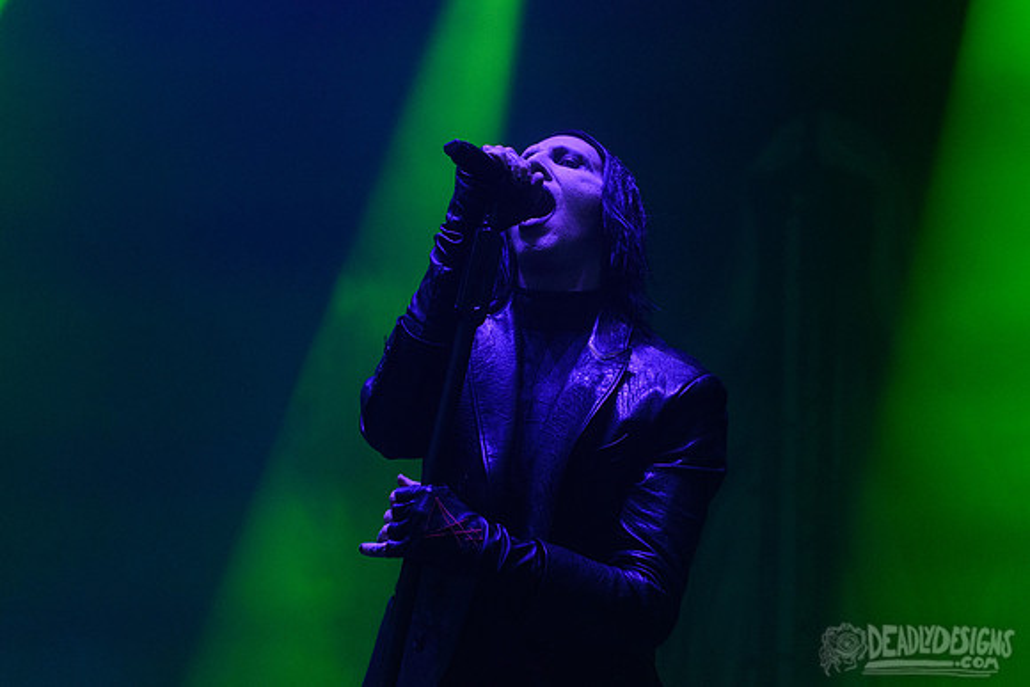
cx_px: 515
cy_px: 265
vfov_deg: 15.9
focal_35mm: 86
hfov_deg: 23.6
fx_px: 2461
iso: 1250
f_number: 4
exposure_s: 1/640
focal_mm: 70
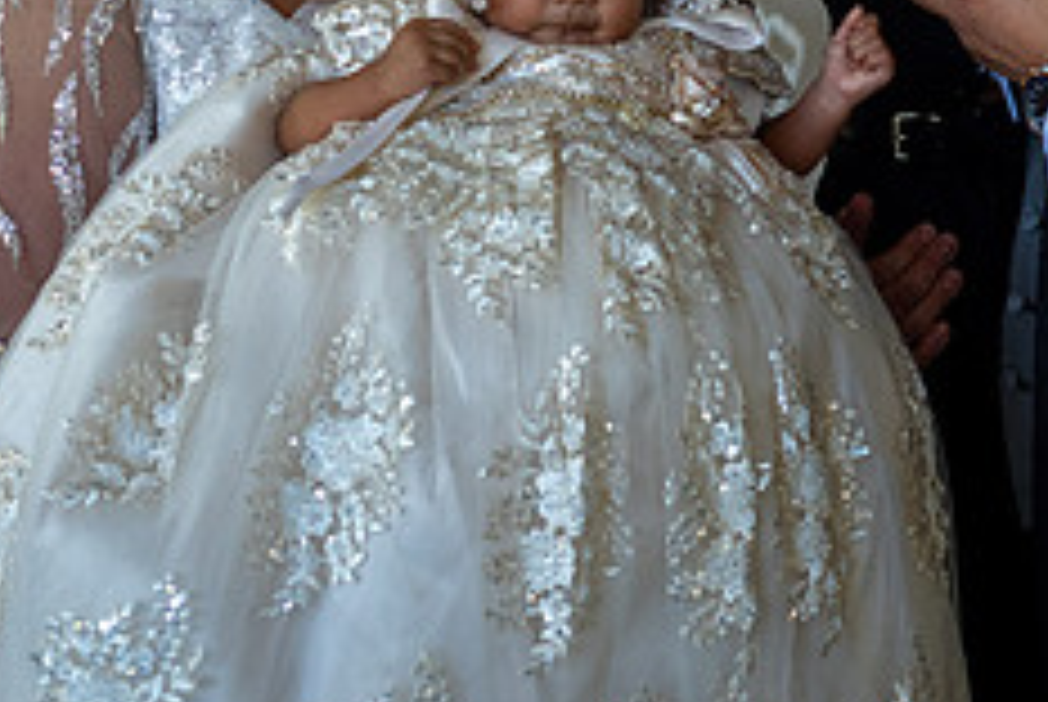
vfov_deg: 15.3
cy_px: -92
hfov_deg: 23.0
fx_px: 2536
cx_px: 850
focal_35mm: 87
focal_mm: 35
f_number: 3.5
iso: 1600
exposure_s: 1/500
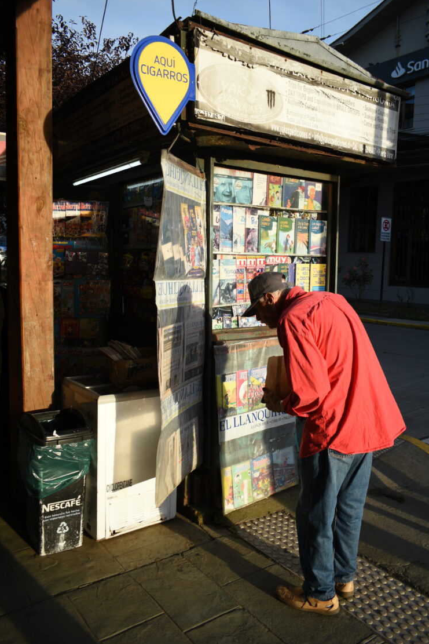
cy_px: 312
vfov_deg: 65.5
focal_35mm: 28
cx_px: 221
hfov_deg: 46.4
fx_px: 500
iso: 100
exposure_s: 1/400
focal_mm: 18
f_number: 4
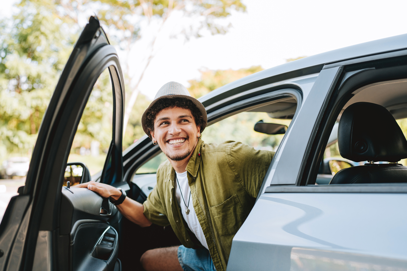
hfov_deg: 54.4
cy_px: 136
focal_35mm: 35
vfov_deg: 37.9
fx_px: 396
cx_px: 204
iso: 250
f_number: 2
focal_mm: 35
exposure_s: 1/500
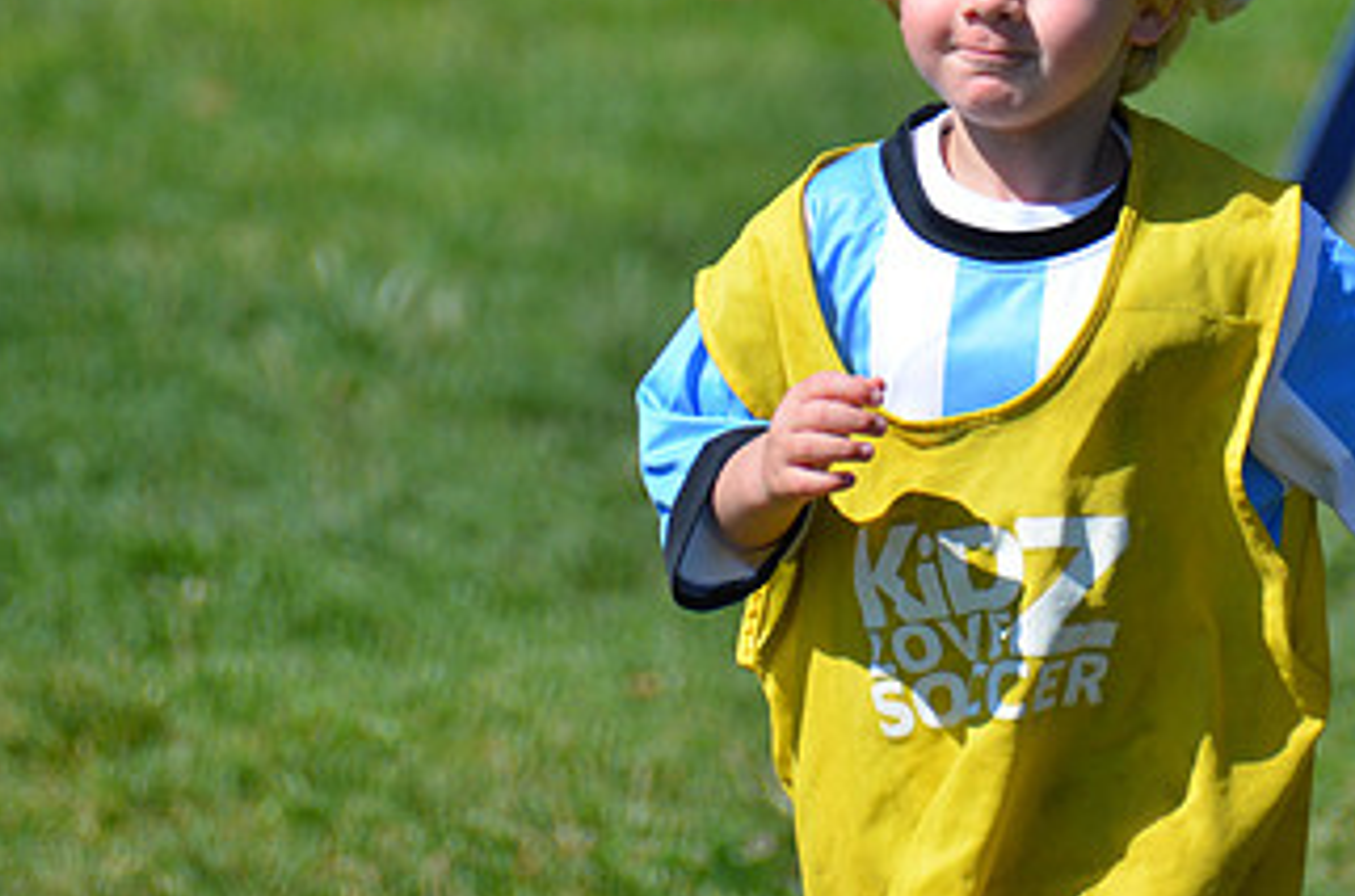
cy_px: 168
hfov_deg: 2.5
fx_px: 30450
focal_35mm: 811
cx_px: 930
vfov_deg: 1.7
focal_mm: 300
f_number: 6.3
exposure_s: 1/1600
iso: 400
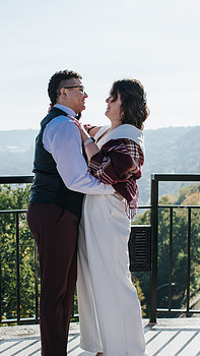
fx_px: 669
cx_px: 65
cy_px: 210
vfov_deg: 29.7
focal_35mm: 71
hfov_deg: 17.0
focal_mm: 35
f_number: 3.2
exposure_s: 1/1000
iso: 100
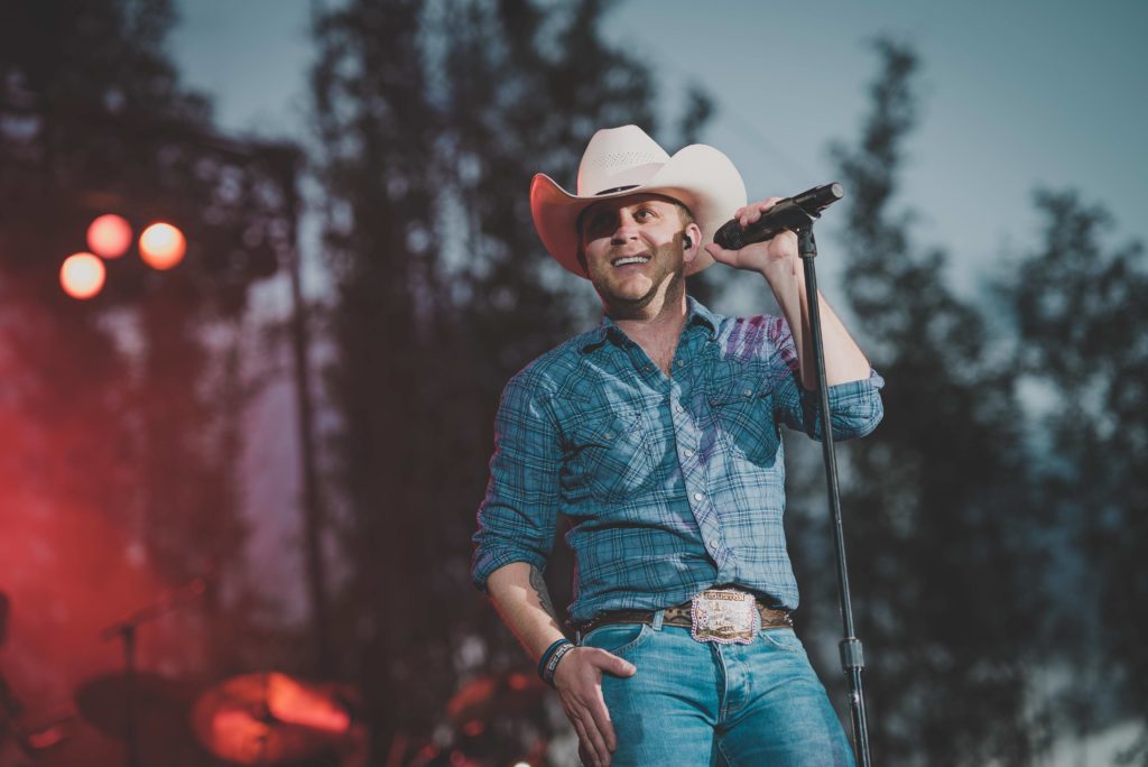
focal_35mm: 85
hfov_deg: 23.9
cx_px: 574
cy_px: 384
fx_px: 2712
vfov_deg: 16.1
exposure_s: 1/125
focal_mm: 85
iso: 100
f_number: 2
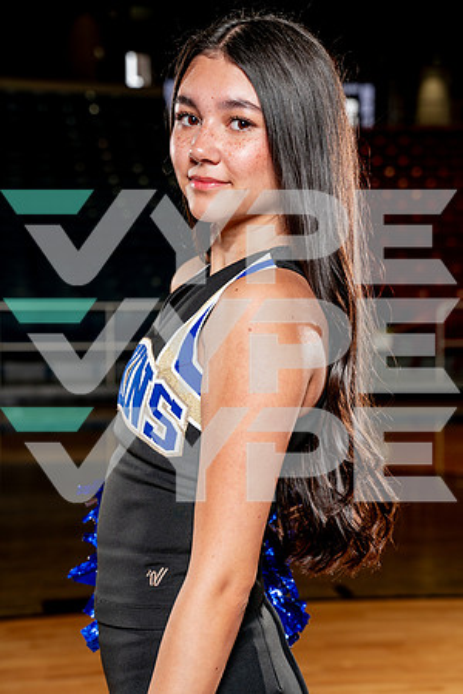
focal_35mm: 67
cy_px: 347
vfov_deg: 30.1
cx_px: 232
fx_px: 1292
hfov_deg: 20.3
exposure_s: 1/250
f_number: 5.6
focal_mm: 67
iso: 200
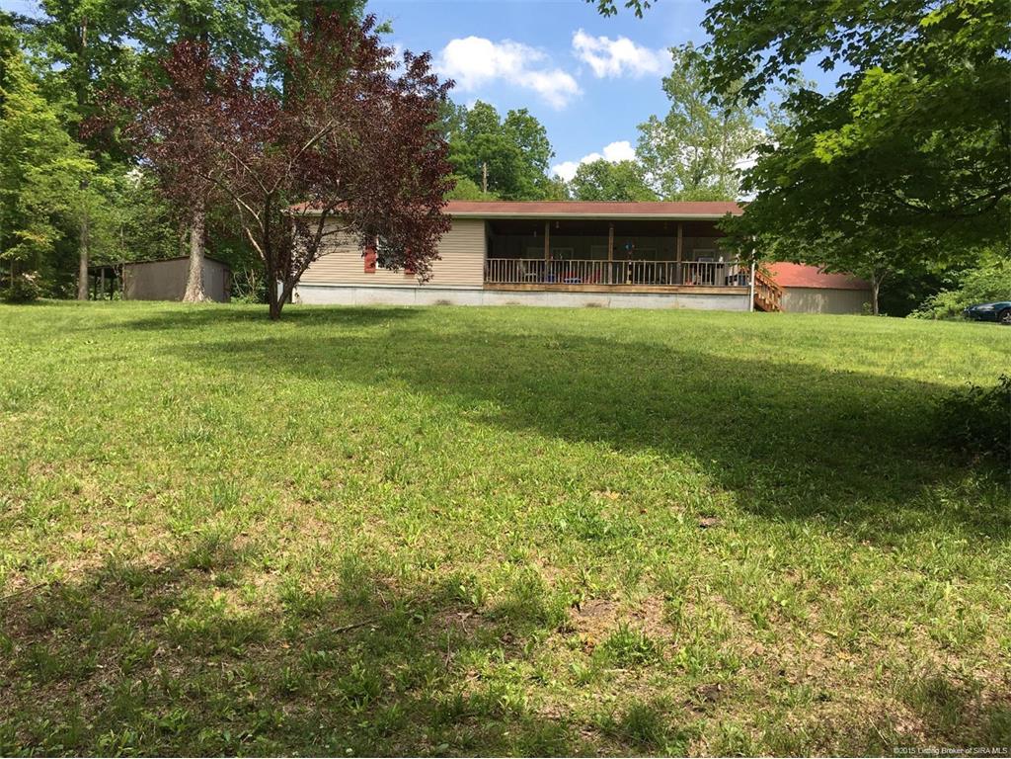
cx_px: 506
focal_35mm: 29
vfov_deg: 48.2
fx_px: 847
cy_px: 380
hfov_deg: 61.7
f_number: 2.2
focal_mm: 4.15
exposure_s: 1/699
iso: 25
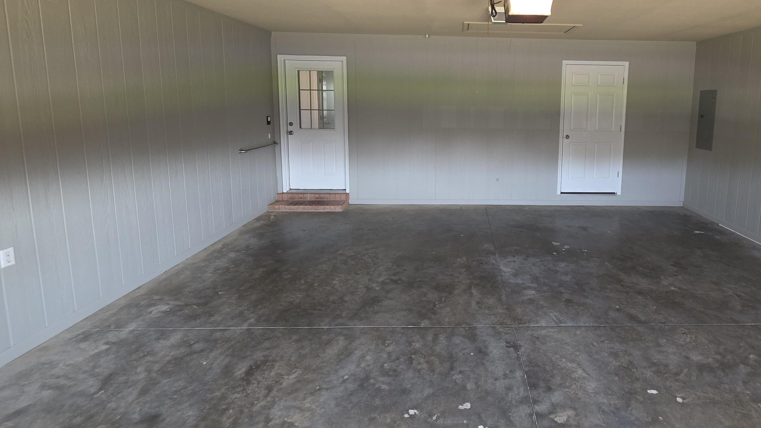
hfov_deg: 90.8
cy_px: 149
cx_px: 476
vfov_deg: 59.9
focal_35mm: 18
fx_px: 363
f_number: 1.9
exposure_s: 1/60
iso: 200
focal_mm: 2.2
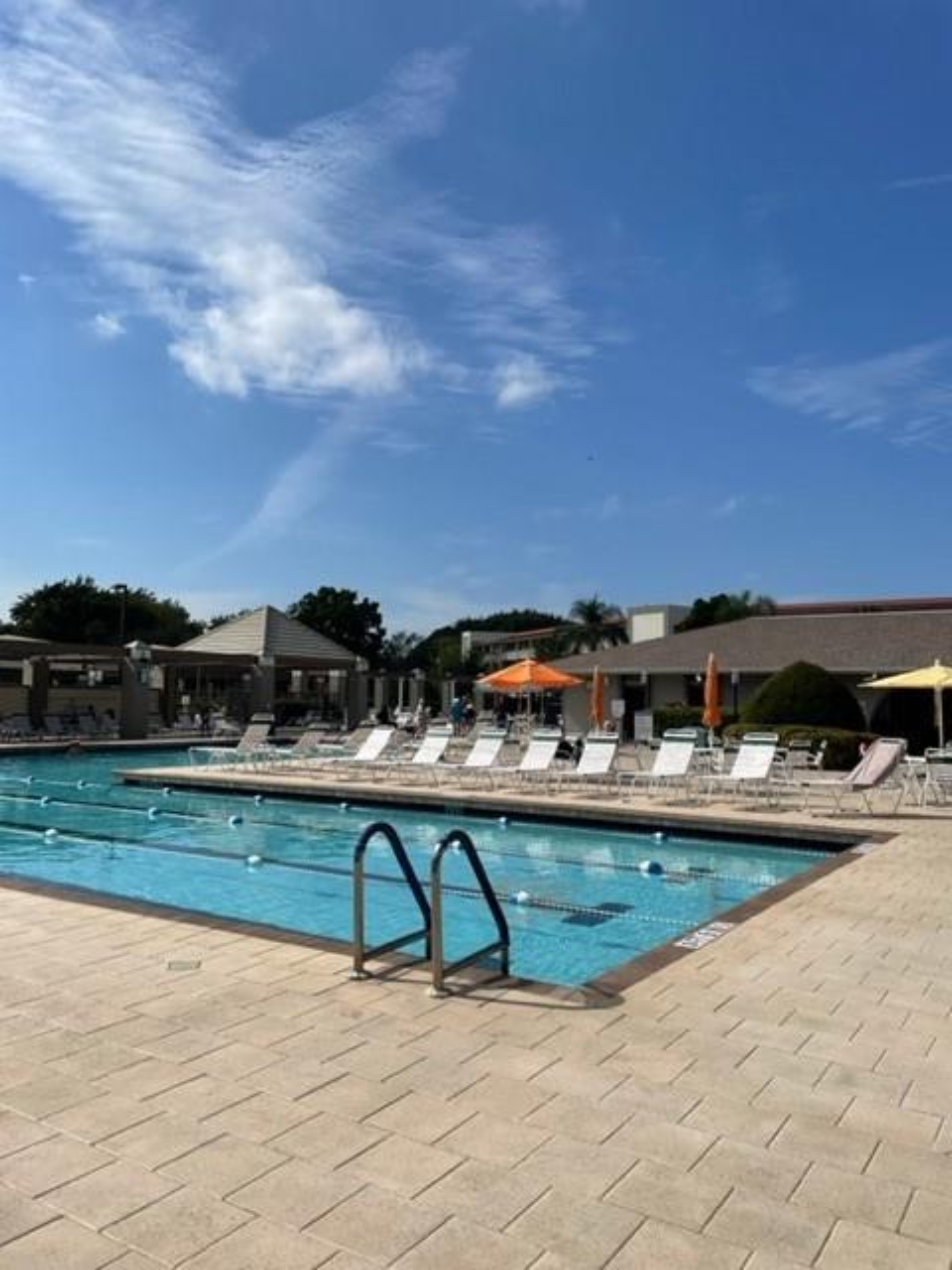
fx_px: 953
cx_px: 476
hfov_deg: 53.1
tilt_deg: +5.4
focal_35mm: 26
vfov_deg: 67.3
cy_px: 635
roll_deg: -0.1
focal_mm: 4.2
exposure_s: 1/7299
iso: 32
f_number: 1.6
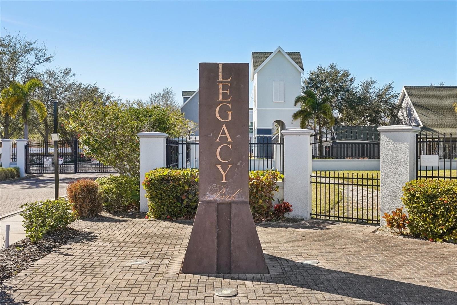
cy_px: 152
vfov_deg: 40.0
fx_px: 419
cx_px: 228
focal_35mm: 33
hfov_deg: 57.2
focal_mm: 22
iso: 640
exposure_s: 1/800
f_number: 8
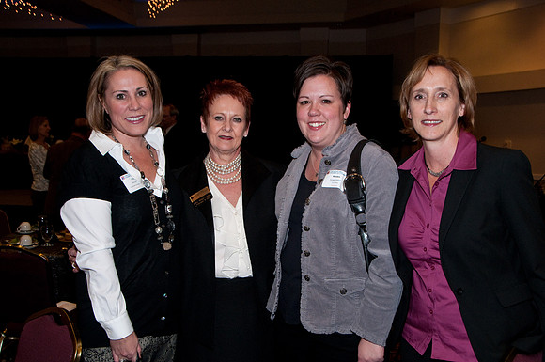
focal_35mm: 39
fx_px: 590
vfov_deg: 34.1
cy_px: 181
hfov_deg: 49.6
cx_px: 272
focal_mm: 26
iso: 640
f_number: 6.3
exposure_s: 1/60
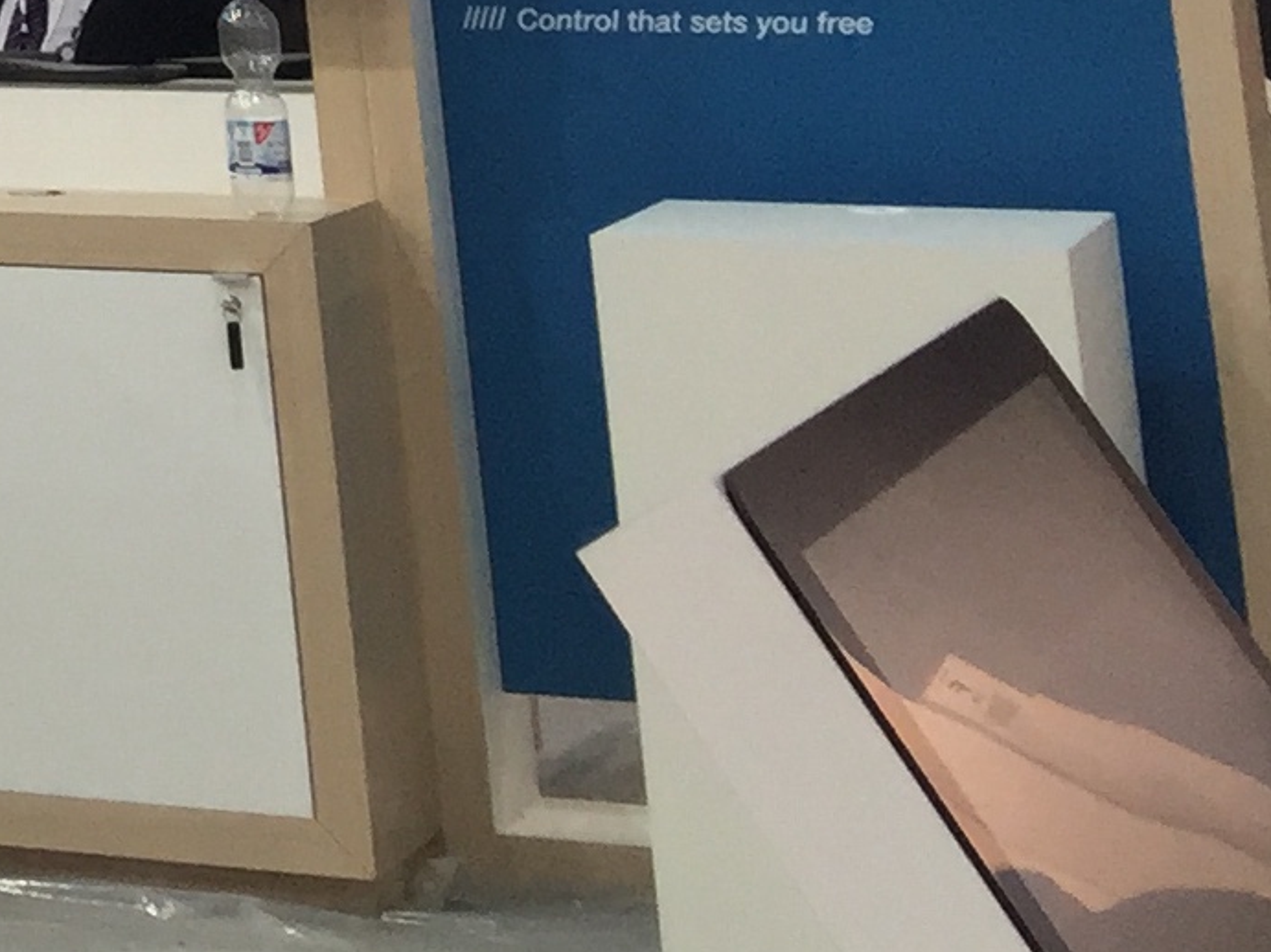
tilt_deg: +10.3
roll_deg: +1.2
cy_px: -1217
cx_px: -1580
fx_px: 5029
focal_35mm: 137
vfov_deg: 9.7
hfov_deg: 12.1
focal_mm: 4.15
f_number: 2.2
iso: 50
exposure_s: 1/100
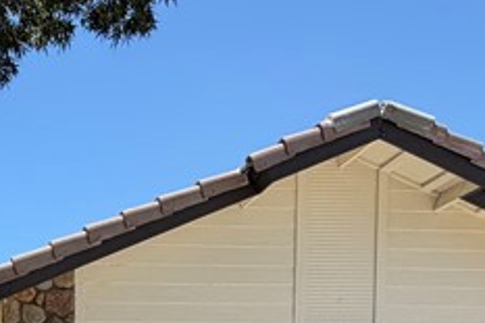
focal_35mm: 64
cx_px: 35
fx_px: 862
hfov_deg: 29.9
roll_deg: +0.5
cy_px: 500
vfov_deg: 18.5
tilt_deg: -1.9
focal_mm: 2.22
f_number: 2.2
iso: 40
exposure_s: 1/770
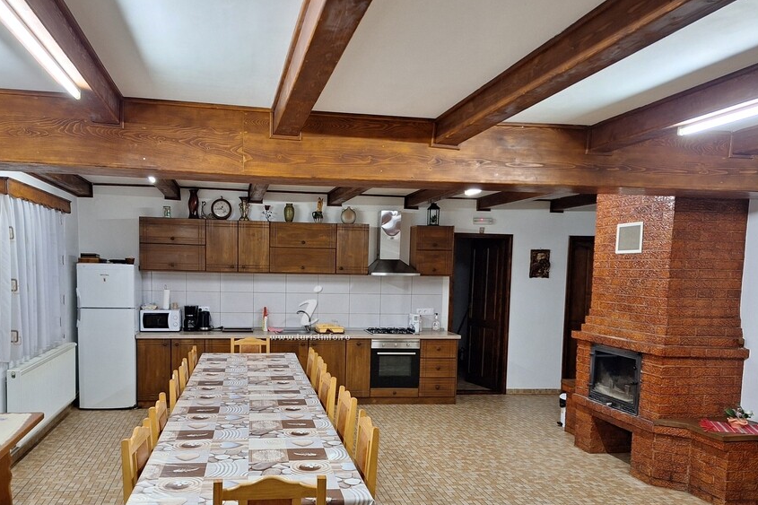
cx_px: 325
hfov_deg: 63.4
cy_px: 327
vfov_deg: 44.4
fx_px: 610
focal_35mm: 29
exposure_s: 1/33
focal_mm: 5.54
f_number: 1.8
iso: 320
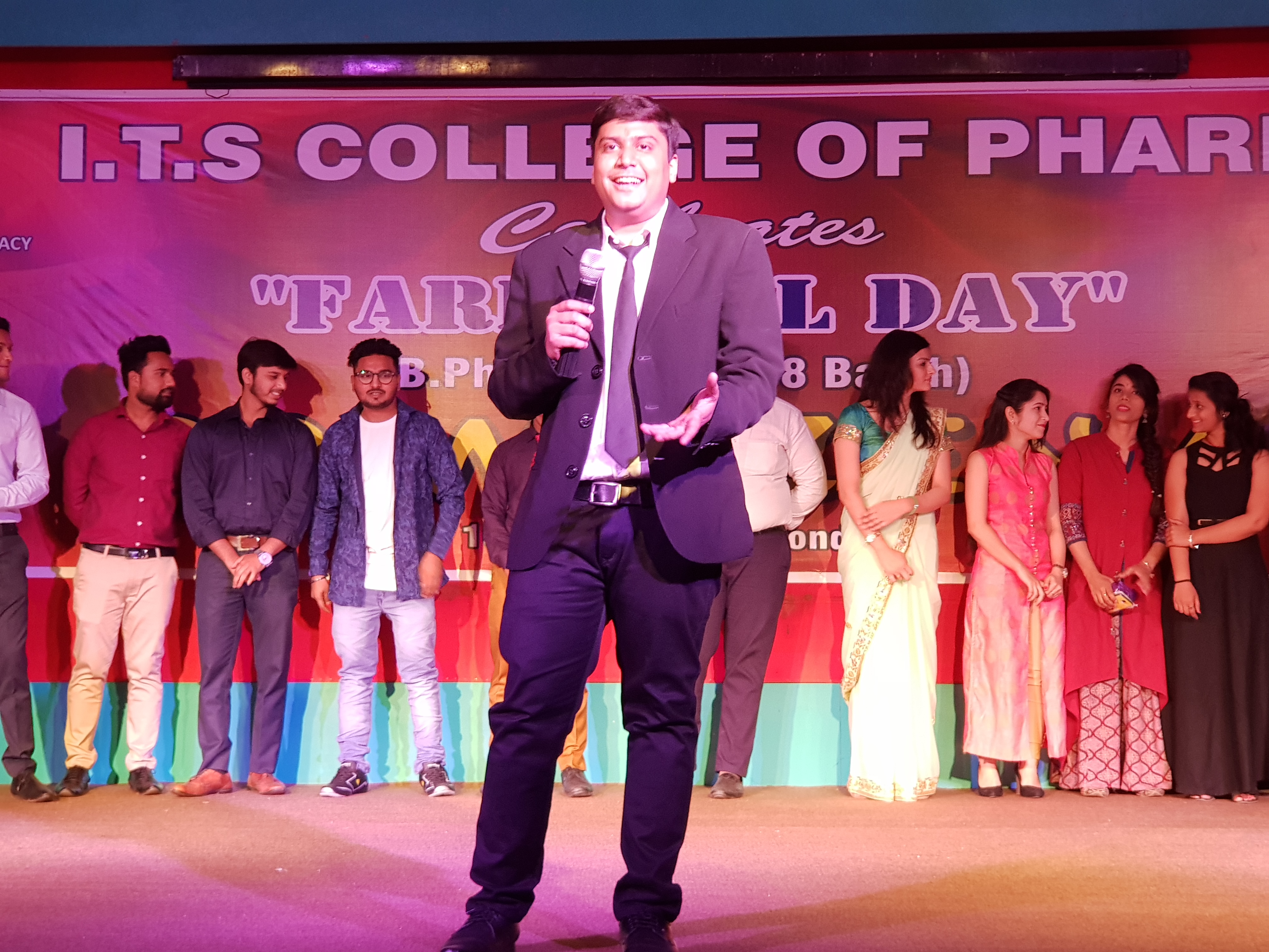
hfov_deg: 36.8
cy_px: 476
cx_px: 634
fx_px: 1906
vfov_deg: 28.0
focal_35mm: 52
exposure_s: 1/33
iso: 160
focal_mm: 6
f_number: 2.4
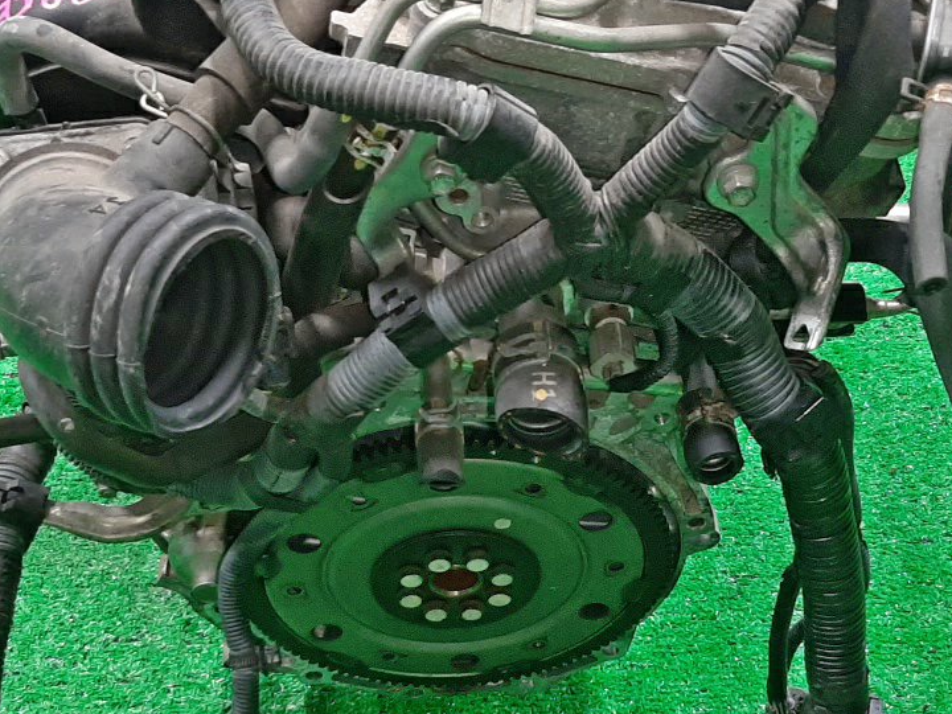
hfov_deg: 36.8
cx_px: 484
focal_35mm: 52
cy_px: 508
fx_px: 1430
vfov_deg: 27.8
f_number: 1.7
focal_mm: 3.93
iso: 219
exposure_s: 1/50
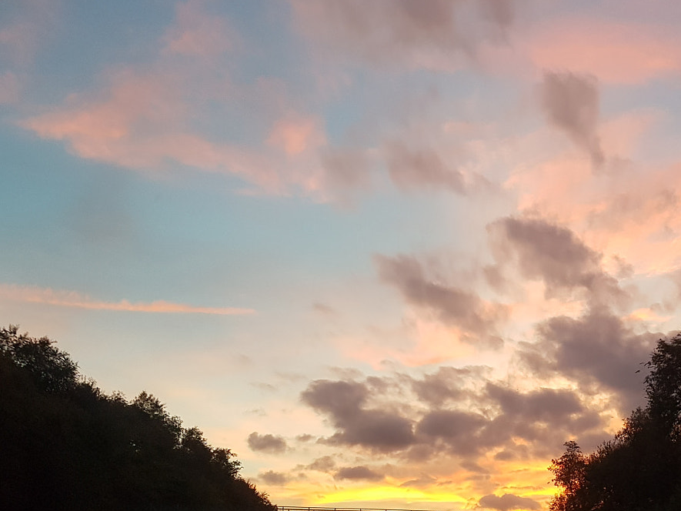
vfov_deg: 30.9
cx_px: 554
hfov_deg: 38.7
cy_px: 273
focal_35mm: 47
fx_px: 925
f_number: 1.7
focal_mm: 4.2
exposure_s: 1/120
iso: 160
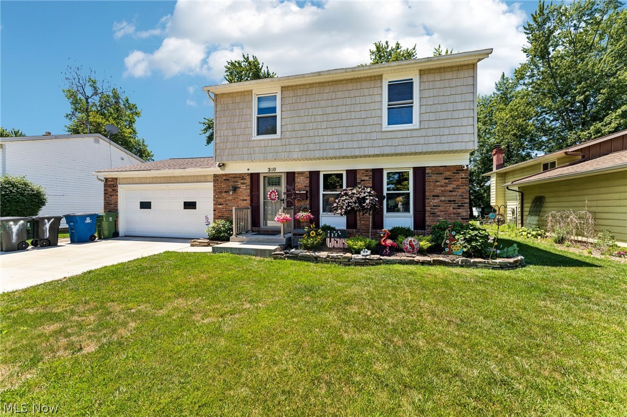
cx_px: 314
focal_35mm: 14
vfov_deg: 81.2
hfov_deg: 104.3
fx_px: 244
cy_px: 208
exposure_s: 1/250
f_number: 8
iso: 200
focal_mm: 14
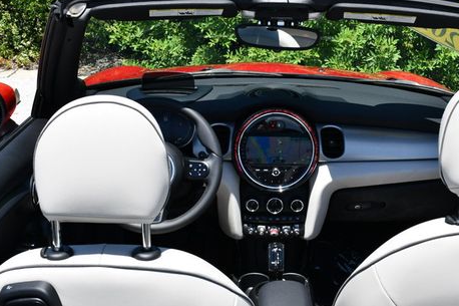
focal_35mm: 56
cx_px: 283
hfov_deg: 35.5
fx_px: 714
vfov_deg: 24.2
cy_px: 142
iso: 140
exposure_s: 1/250
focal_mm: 20
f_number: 8
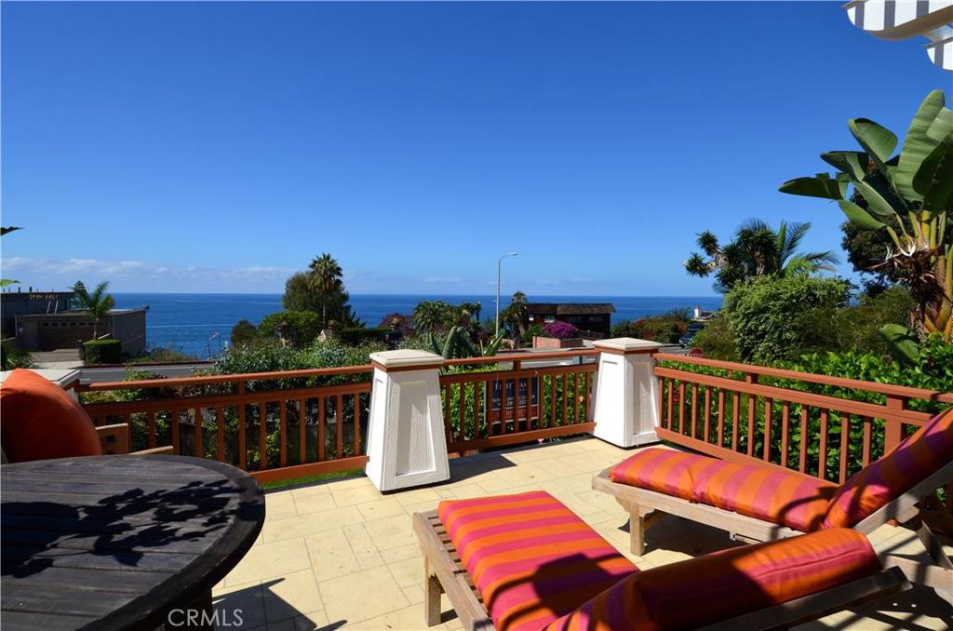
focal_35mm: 18
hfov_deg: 90.1
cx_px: 476
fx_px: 475
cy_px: 316
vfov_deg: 67.1
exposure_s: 1/400
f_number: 10
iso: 100
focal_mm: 12
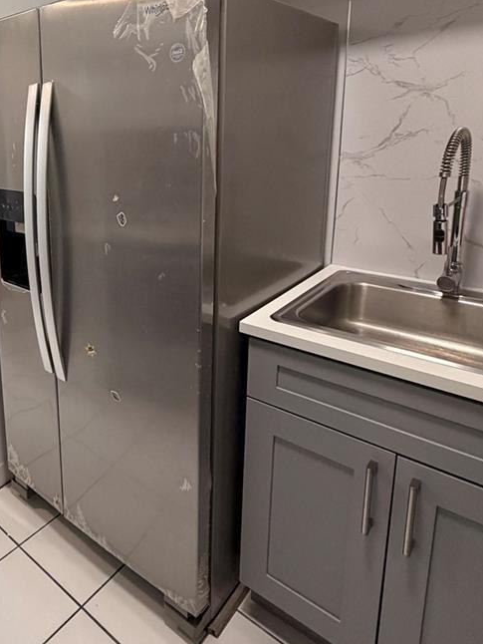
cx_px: 94
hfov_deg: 49.8
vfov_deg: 66.0
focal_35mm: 26
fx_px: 483
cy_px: 229
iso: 250
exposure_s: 1/120
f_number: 2.2
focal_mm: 2.22
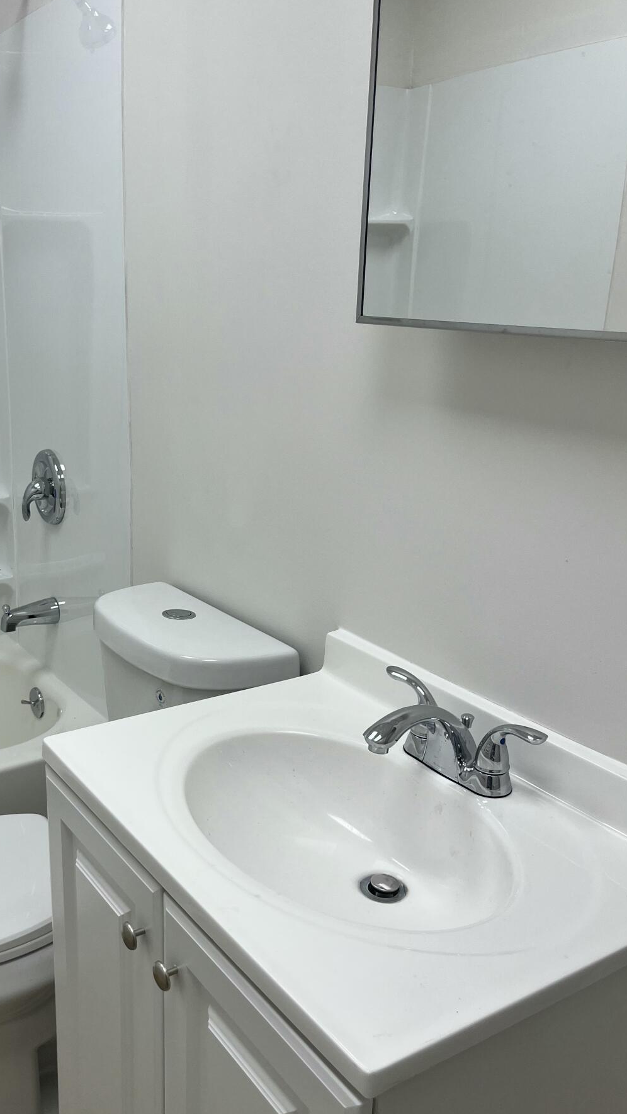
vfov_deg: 61.0
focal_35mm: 32
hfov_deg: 36.0
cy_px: 590
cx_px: 171
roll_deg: +0.9
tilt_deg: -19.7
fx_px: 946
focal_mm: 5.1
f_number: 1.6
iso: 50
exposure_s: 1/234
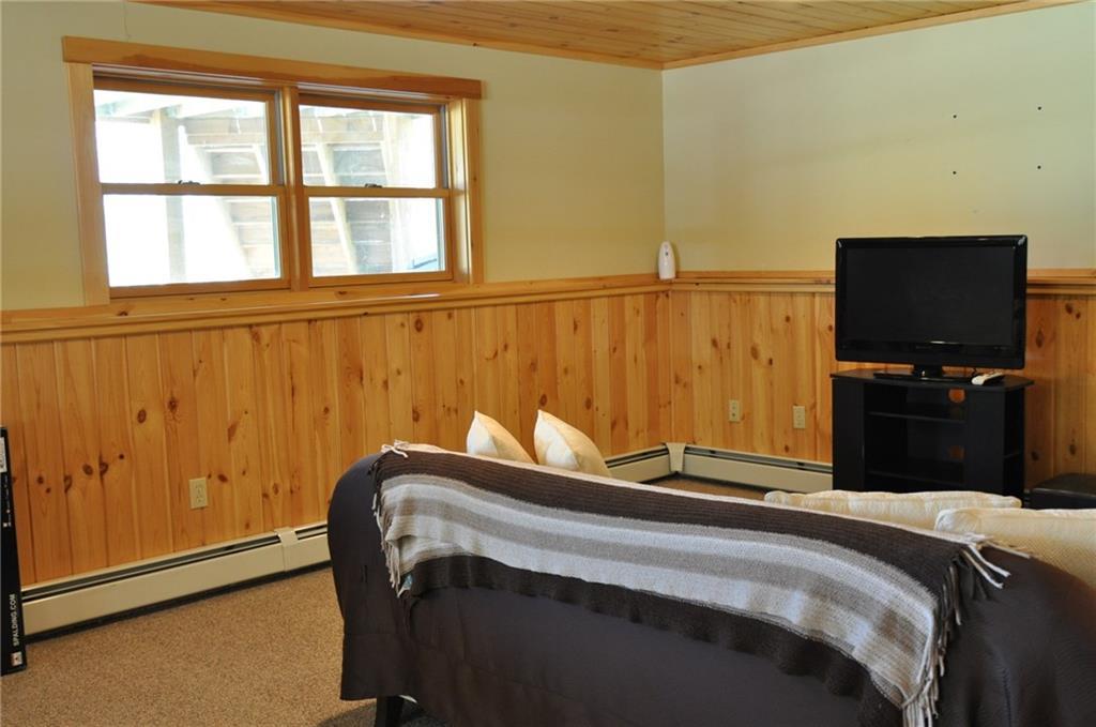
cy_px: 364
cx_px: 548
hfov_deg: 51.4
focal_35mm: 38
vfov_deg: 35.4
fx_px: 1140
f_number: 2.8
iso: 800
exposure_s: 1/30
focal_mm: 25
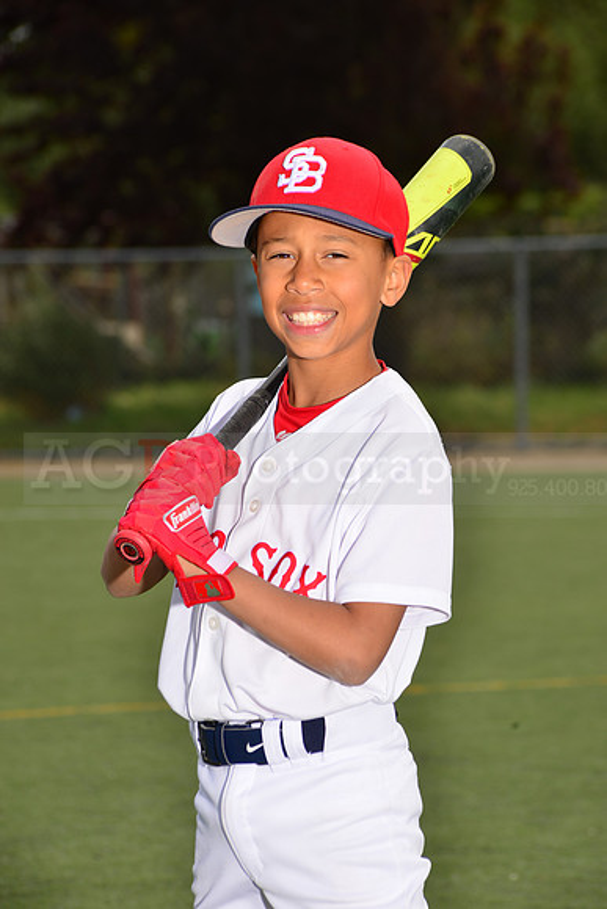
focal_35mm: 185
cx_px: 304
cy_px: 454
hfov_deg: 7.4
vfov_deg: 11.1
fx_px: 4676
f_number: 11
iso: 125
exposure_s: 1/200
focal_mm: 185
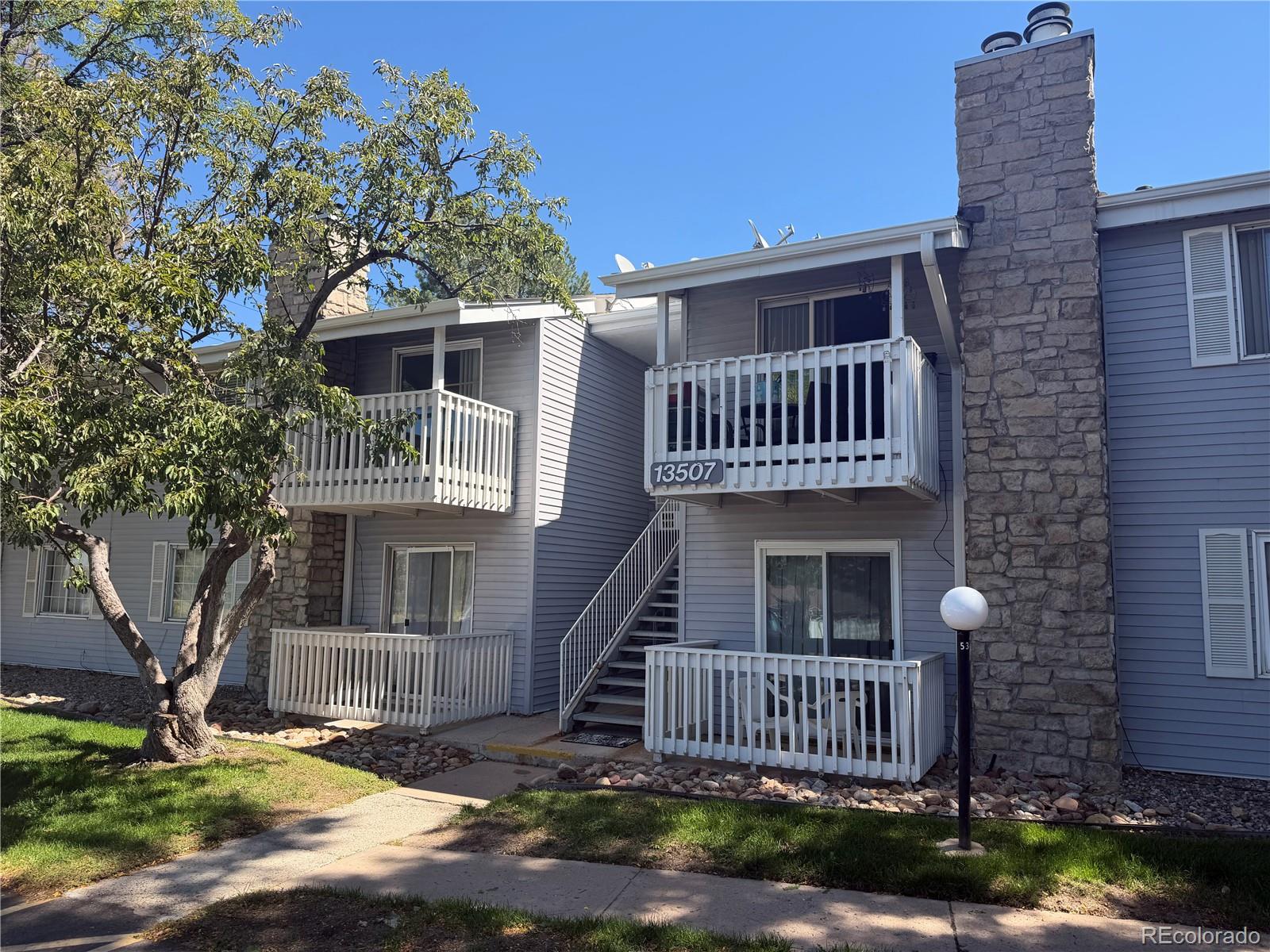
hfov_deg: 71.6
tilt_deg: +6.5
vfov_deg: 56.8
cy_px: 476
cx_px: 635
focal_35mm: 24
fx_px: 881
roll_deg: -0.5
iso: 80
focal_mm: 6.76
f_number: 1.78
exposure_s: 1/1553
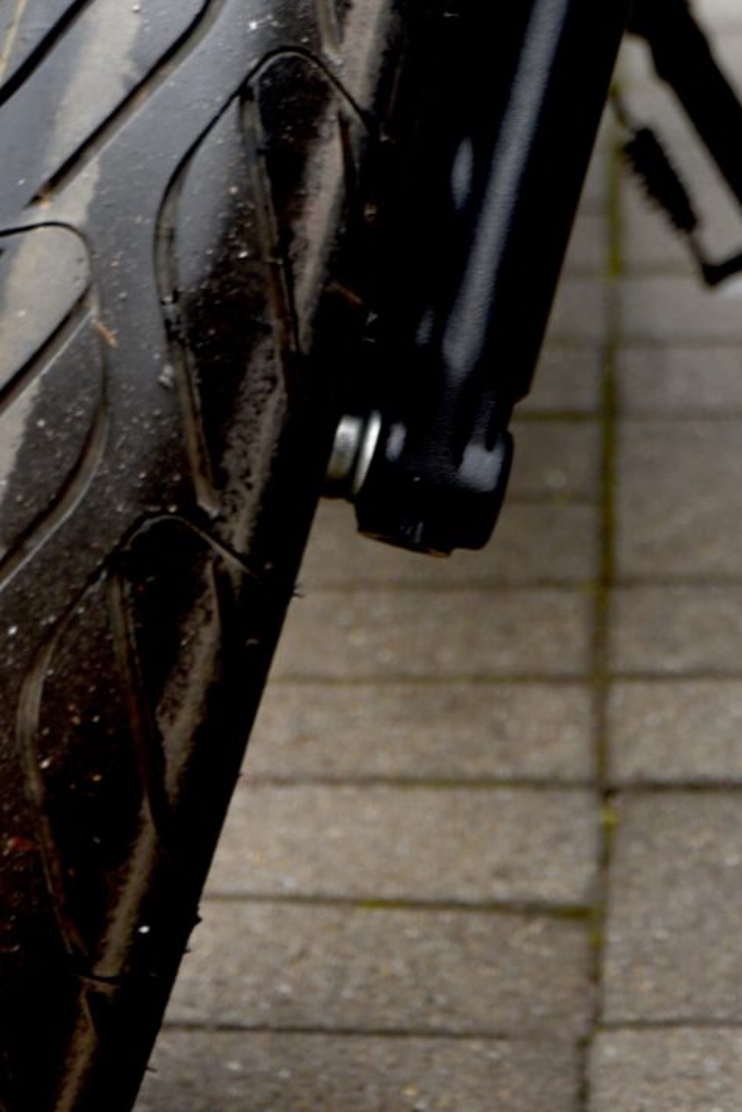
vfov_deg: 8.9
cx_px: 585
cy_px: -698
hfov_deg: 6.2
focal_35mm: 223
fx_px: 6891
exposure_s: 1/60
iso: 100
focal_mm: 62
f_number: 4
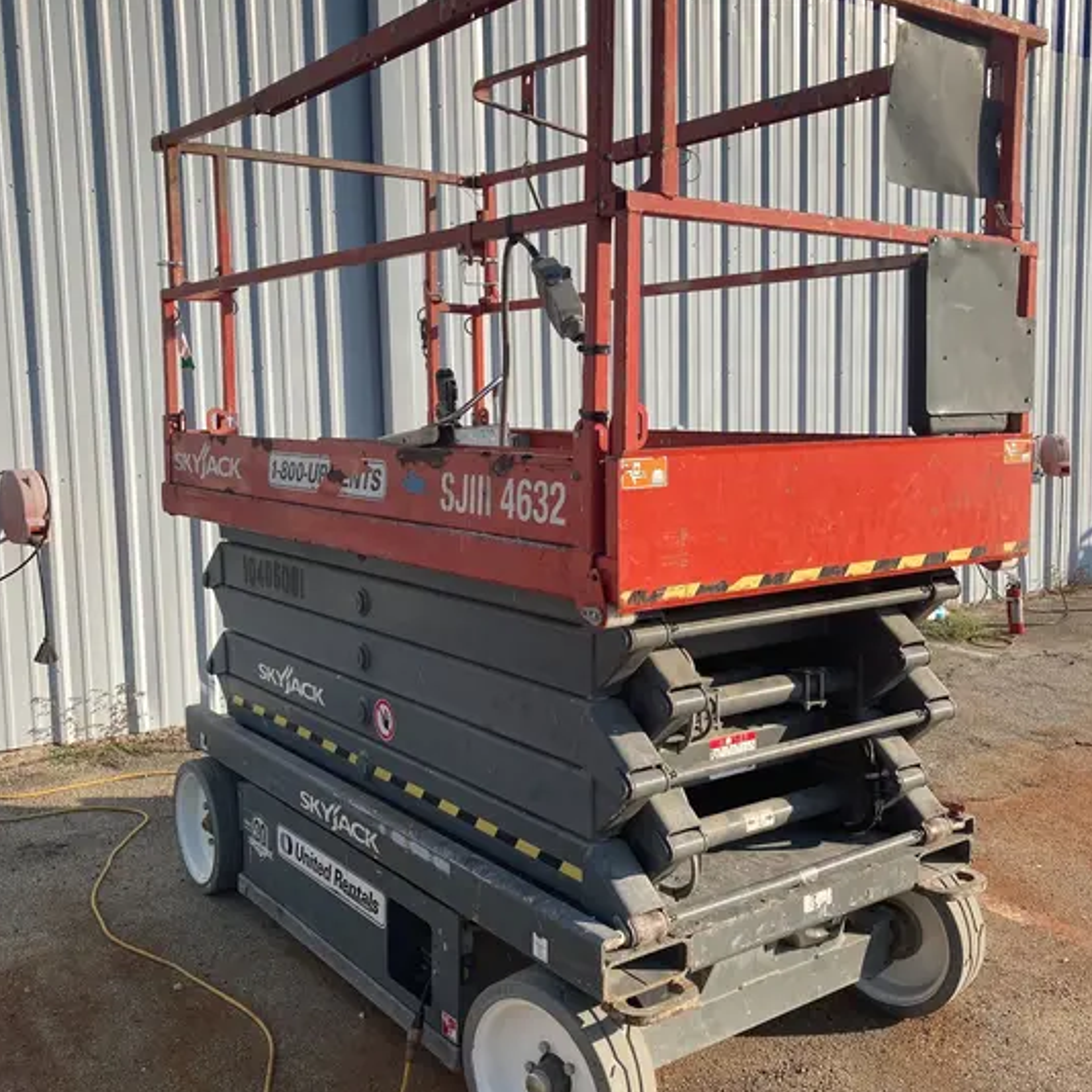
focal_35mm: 34
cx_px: 552
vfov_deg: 48.4
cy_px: 565
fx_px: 1213
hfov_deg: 48.4
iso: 20
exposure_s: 1/2000
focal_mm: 3.99
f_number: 1.8
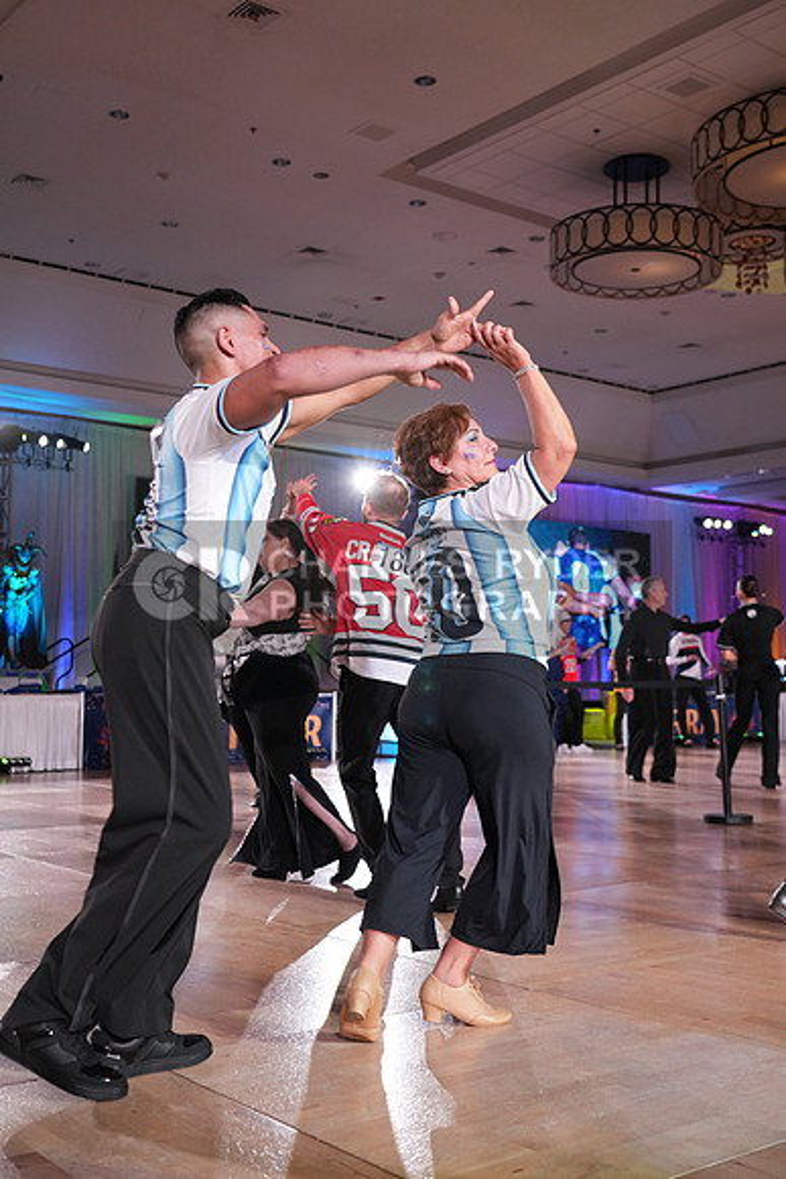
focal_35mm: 38
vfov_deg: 50.7
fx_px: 1244
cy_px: 590
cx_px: 393
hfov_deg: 35.1
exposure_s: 1/500
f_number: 4
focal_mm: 38
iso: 2500
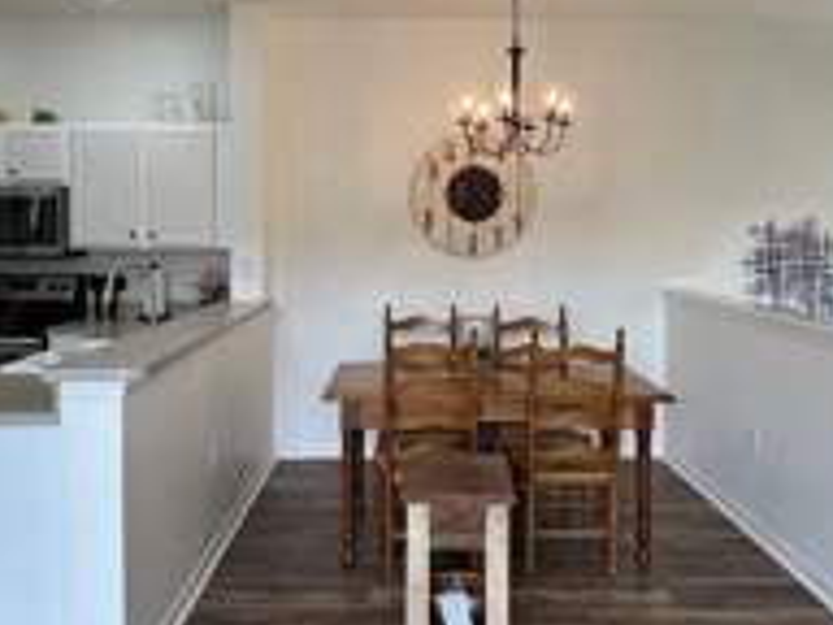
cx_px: 408
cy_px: 239
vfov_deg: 40.4
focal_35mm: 35
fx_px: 842
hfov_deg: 52.6
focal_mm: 2.22
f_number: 2.2
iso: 80
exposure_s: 1/120
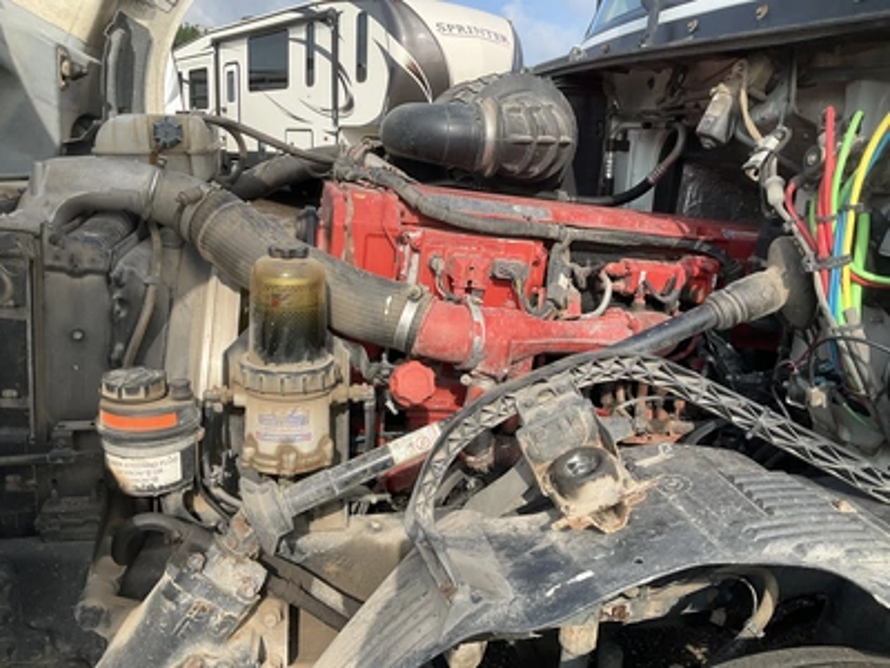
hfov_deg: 61.7
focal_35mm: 29
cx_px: 445
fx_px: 746
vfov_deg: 48.2
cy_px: 334
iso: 25
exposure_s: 1/829
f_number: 1.8
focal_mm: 3
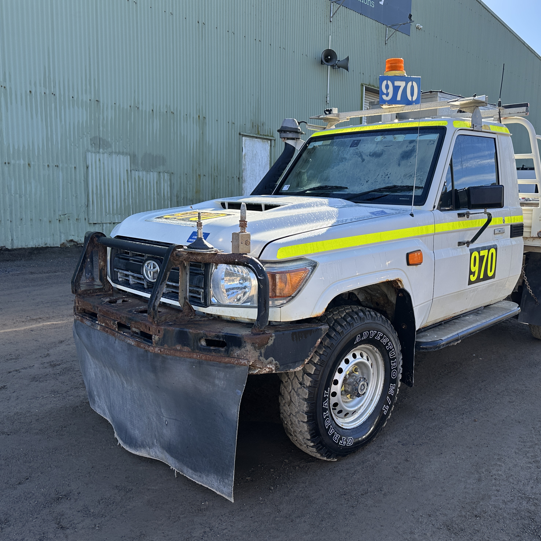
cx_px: 340
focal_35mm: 29
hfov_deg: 54.9
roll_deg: -2.5
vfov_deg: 55.6
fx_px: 513
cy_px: 265
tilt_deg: -7.4
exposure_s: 1/1119
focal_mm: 6.86
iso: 80
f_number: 1.78
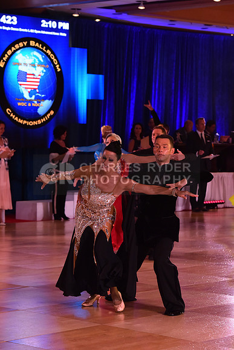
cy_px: 175
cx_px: 117
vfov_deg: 17.6
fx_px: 1130
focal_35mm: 116
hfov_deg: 11.8
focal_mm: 116
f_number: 5
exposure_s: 1/320
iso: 2000
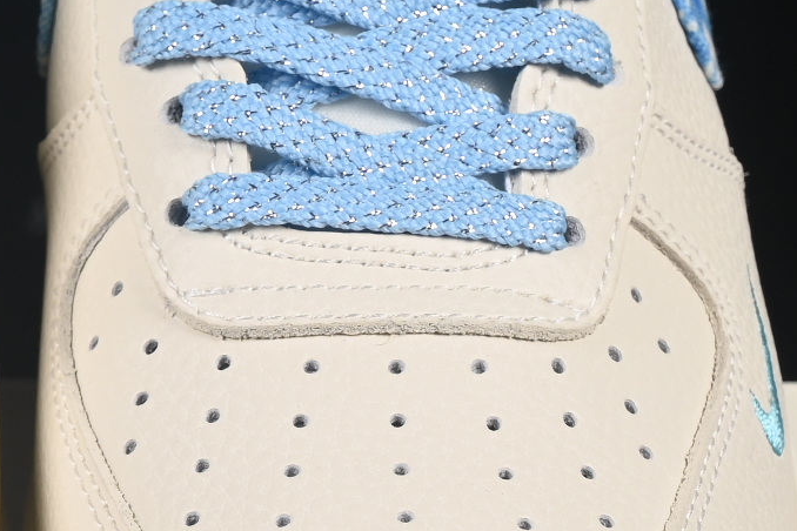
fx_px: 6818
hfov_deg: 6.7
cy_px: 372
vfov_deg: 4.5
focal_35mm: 308
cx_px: -53
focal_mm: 50
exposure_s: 1/80
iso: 160
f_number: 8
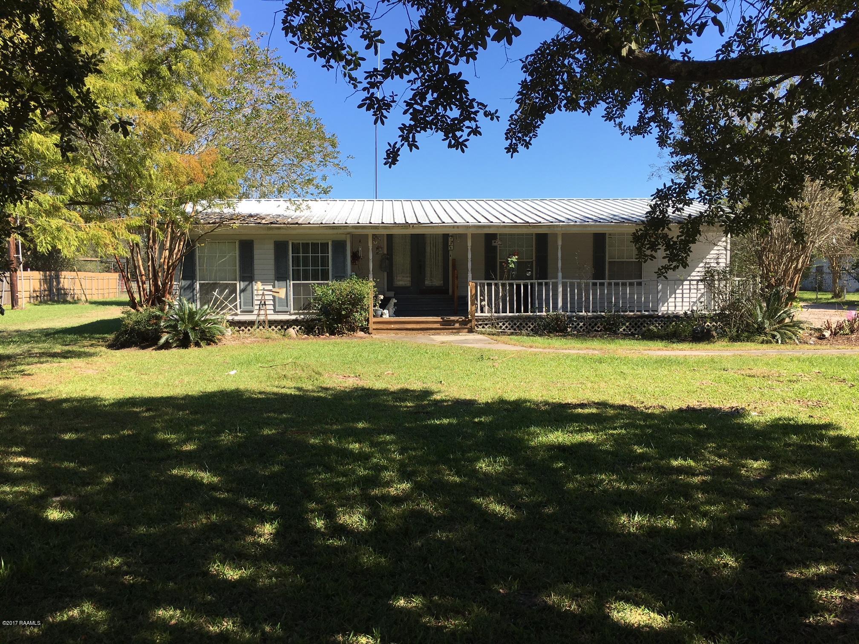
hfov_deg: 61.7
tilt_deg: -2.6
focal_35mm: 29
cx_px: 430
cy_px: 322
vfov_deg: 48.2
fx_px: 720
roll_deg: +0.2
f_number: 2.2
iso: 25
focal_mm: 4.15
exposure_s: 1/1040
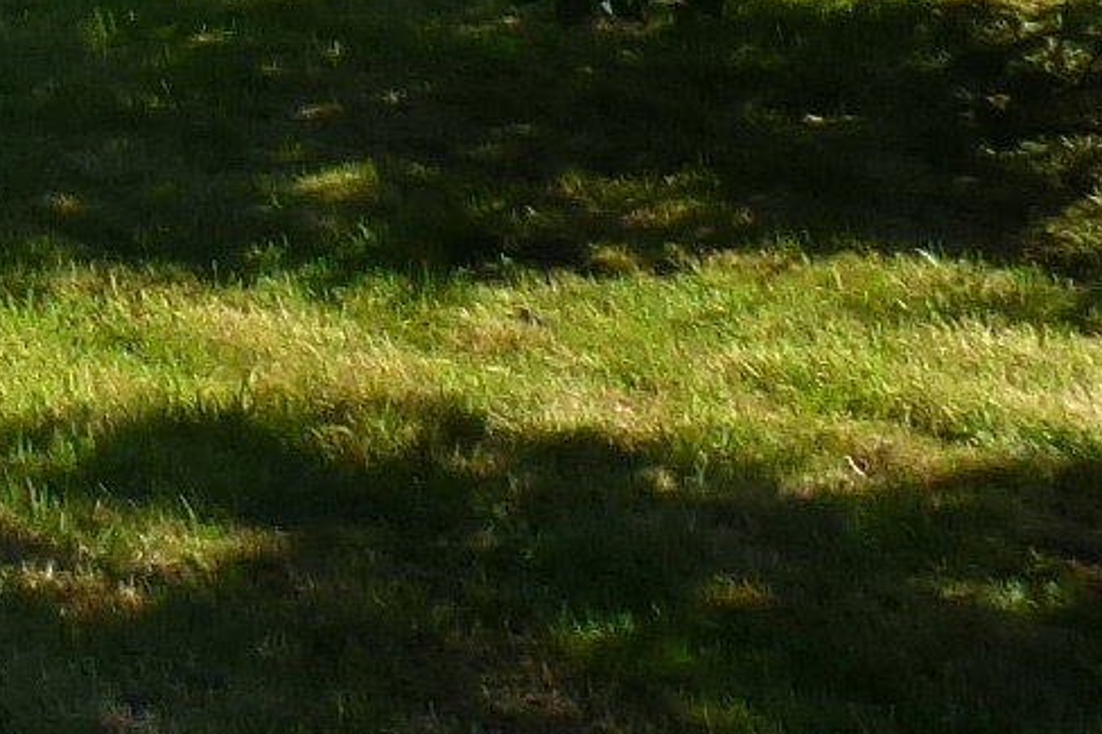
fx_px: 4008
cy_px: -894
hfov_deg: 12.9
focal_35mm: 131
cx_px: -1344
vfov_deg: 9.5
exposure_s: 1/400
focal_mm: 4.3
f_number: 4
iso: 100
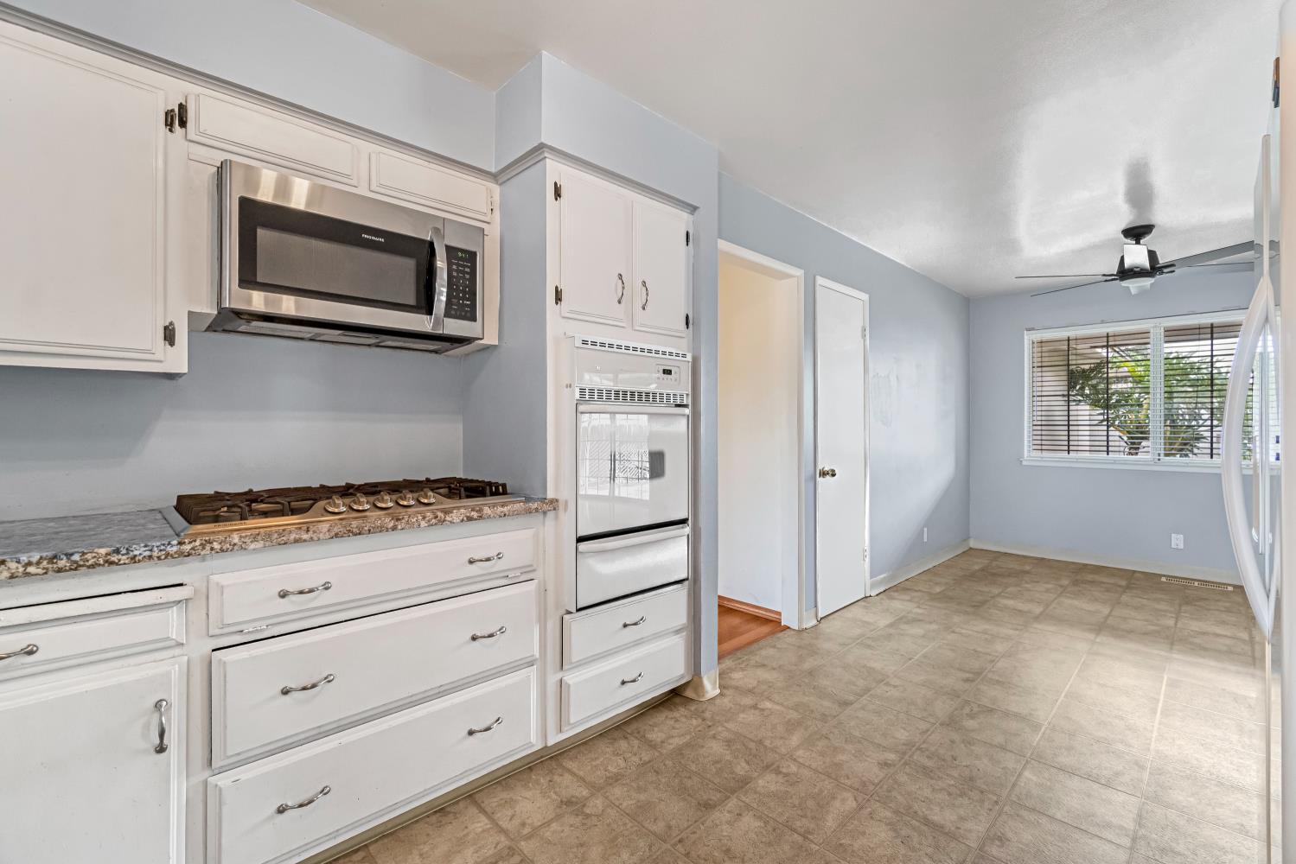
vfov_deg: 77.3
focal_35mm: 15
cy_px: 432
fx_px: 540
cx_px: 648
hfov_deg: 100.4
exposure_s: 1/6
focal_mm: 10
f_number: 8
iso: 400
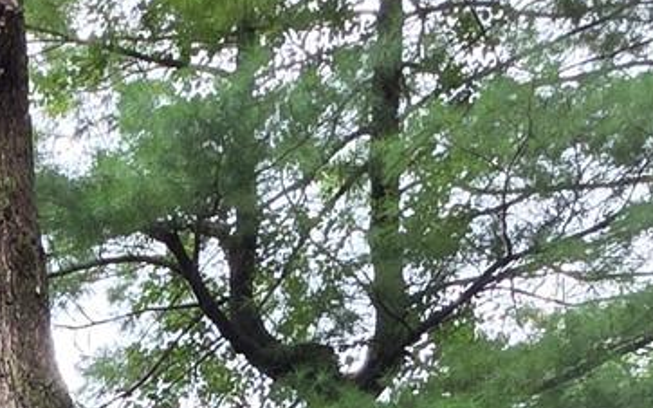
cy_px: 1275
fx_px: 1388
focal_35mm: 78
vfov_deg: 10.6
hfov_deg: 24.0
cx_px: -135
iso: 50
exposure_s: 1/120
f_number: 1.9
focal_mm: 2.2
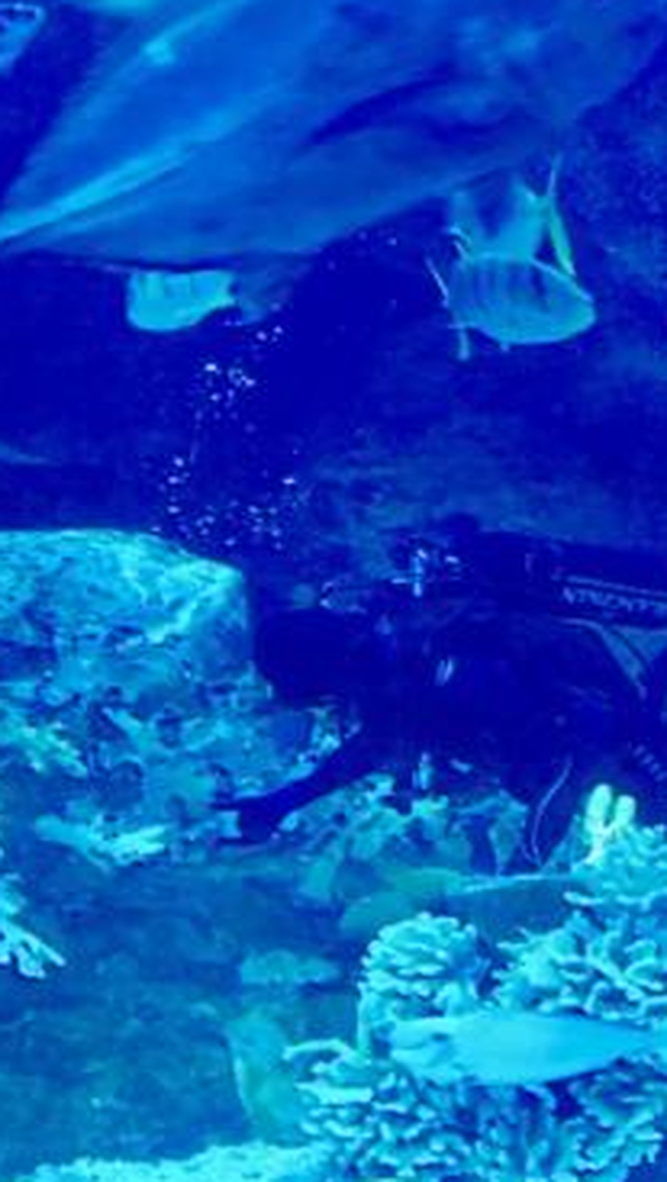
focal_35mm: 43
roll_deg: -0.7
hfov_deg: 26.9
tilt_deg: -18.4
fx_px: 1349
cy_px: 594
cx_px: 583
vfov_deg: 47.3
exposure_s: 1/17
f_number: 2.2
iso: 200
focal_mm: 4.15
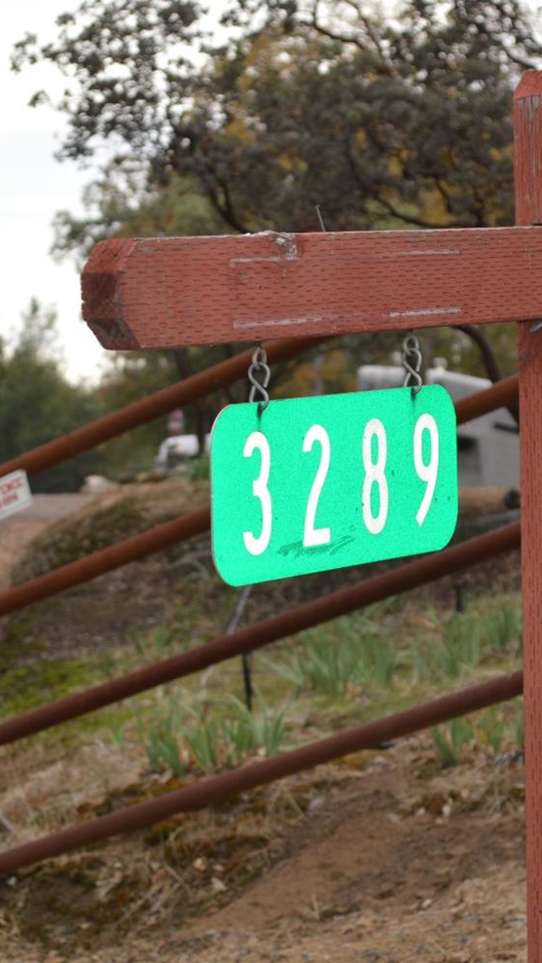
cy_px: 480
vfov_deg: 16.4
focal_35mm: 131
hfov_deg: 9.3
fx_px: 3341
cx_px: 221
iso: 140
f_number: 5.6
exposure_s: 1/125
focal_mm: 55
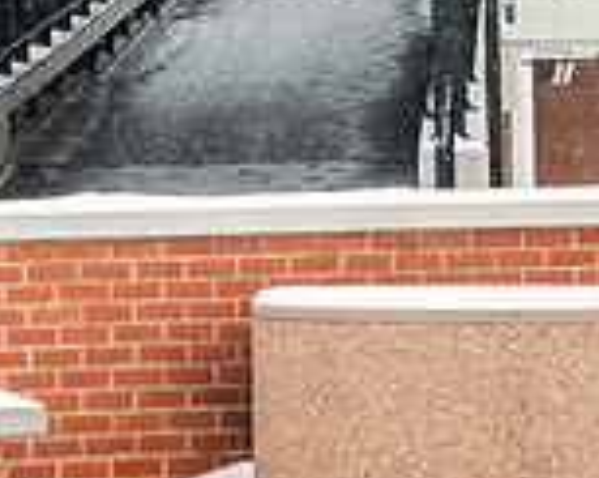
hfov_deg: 5.3
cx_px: 90
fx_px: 6427
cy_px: -143
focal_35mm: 363
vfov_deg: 4.2
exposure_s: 1/160
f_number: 4
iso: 250
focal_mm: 102
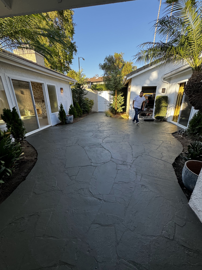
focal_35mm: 14
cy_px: 135
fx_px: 109
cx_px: 101
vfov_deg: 102.1
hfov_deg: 85.7
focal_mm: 2.22
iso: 40
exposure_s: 1/160
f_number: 2.2
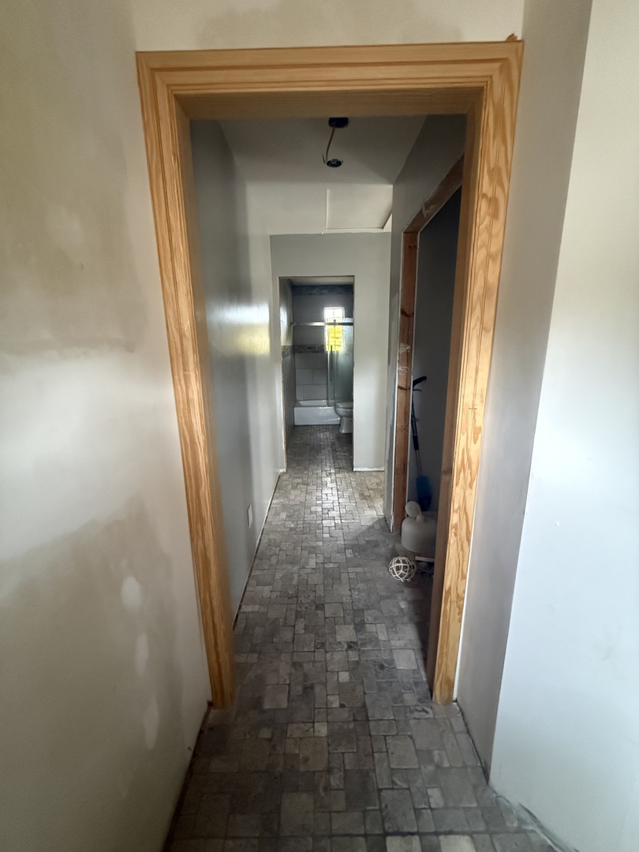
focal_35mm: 14
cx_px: 320
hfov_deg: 85.7
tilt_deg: -12.7
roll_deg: +0.3
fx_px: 345
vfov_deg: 102.1
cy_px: 426
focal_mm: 2.22
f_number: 2.2
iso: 1250
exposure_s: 1/54
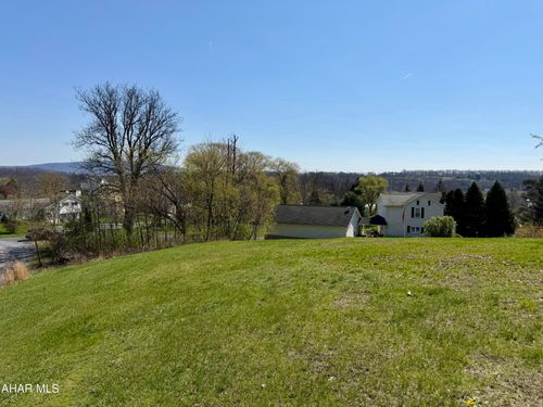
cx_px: 272
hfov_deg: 71.6
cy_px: 204
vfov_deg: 56.8
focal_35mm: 24
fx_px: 376
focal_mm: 6.76
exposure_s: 1/7353
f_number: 1.78
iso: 80
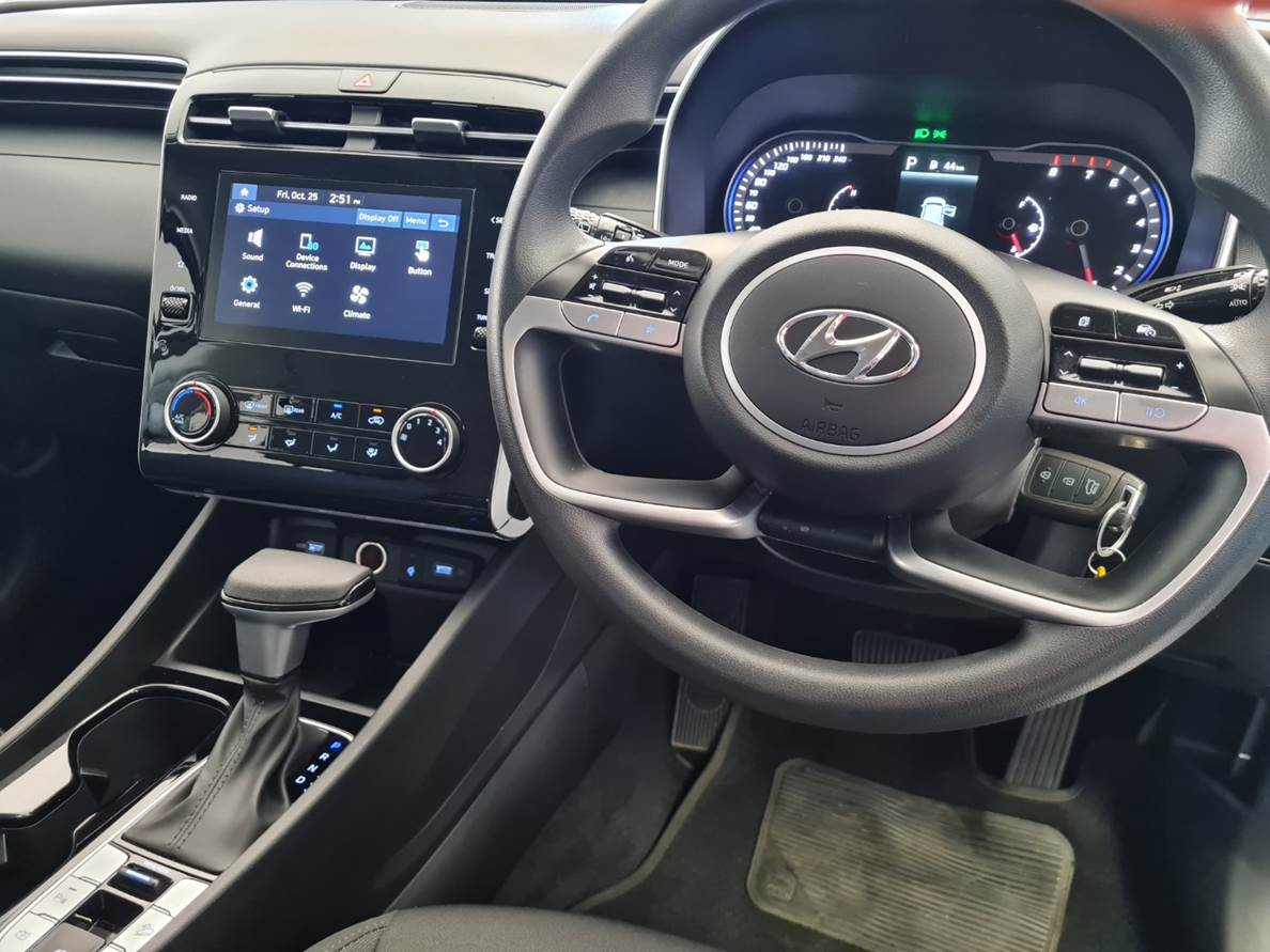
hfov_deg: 67.3
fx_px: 954
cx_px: 635
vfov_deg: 53.1
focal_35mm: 26
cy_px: 476
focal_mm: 5.4
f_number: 1.8
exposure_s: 1/25
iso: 500
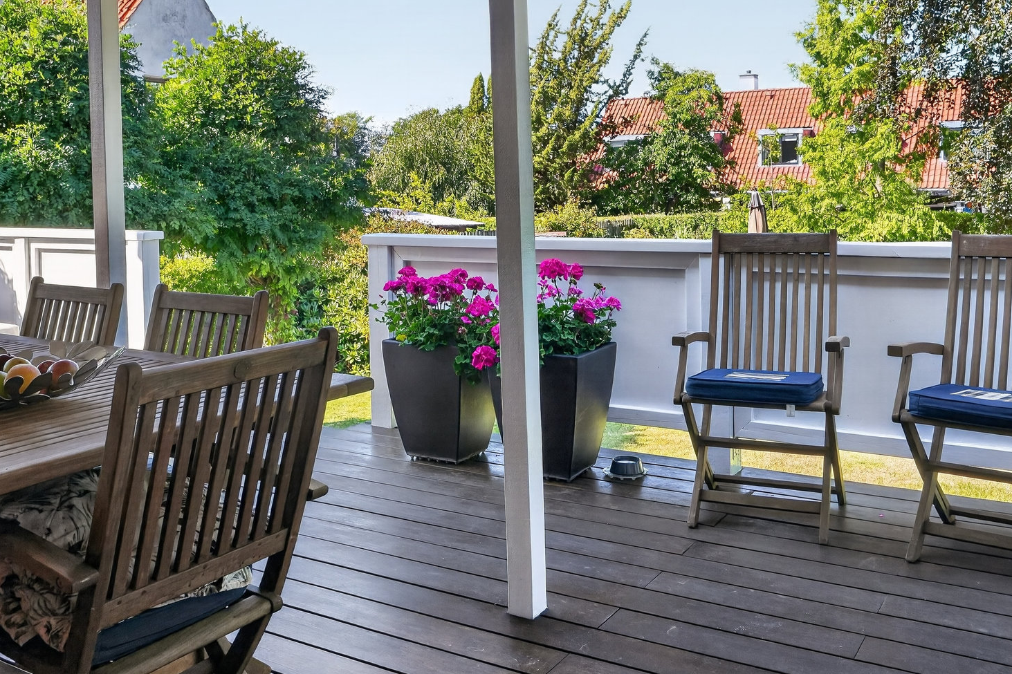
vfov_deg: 37.3
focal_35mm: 35
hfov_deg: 54.4
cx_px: 466
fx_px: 984
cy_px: 213
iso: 400
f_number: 8
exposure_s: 1/125
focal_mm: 20
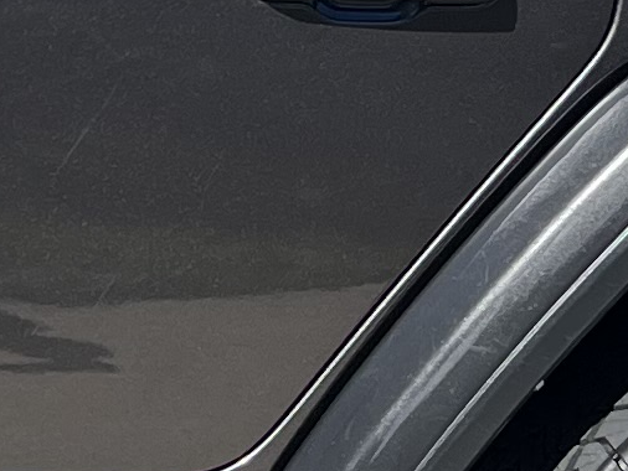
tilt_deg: -13.1
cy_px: 118
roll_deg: +3.9
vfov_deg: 7.2
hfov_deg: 9.0
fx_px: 3757
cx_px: -613
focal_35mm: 207
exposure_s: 1/3968
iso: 50
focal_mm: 5.7
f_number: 1.5
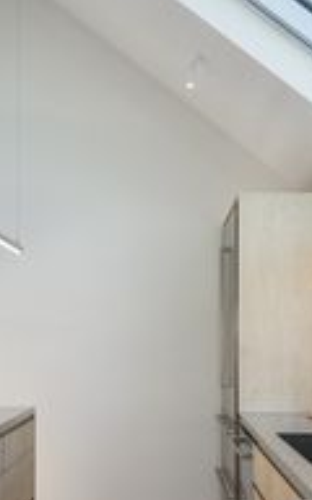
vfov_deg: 40.2
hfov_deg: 26.1
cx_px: 148
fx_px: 673
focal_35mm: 49
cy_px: 337
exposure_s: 1/50
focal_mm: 21.2
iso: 100
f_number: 10
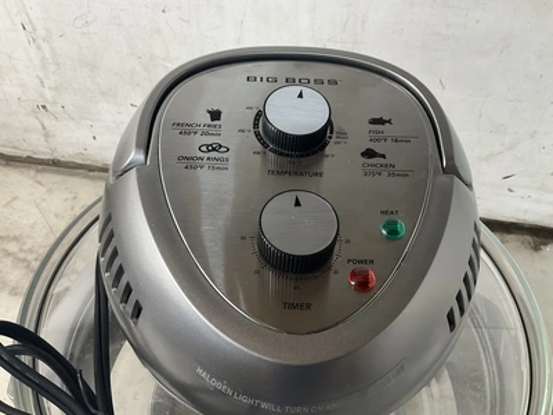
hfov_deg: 61.7
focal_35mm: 29
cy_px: 208
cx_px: 276
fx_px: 463
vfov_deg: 48.2
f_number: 1.8
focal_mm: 3
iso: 100
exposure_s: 1/60
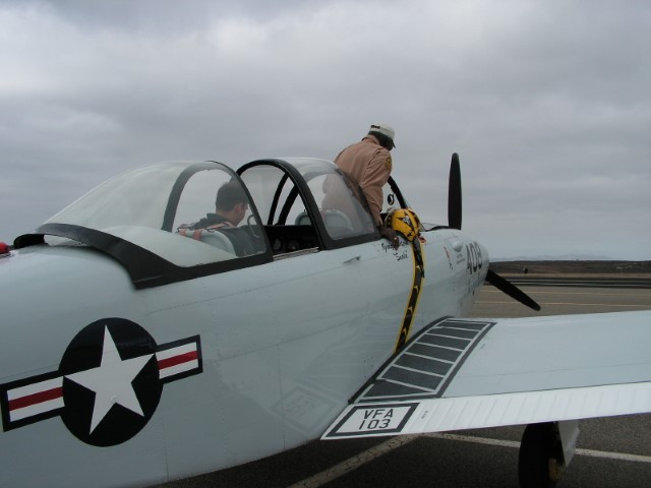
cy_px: 244
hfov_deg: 51.4
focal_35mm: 36
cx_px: 326
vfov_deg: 39.7
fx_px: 677
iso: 50
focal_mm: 6
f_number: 4.8
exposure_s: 1/400
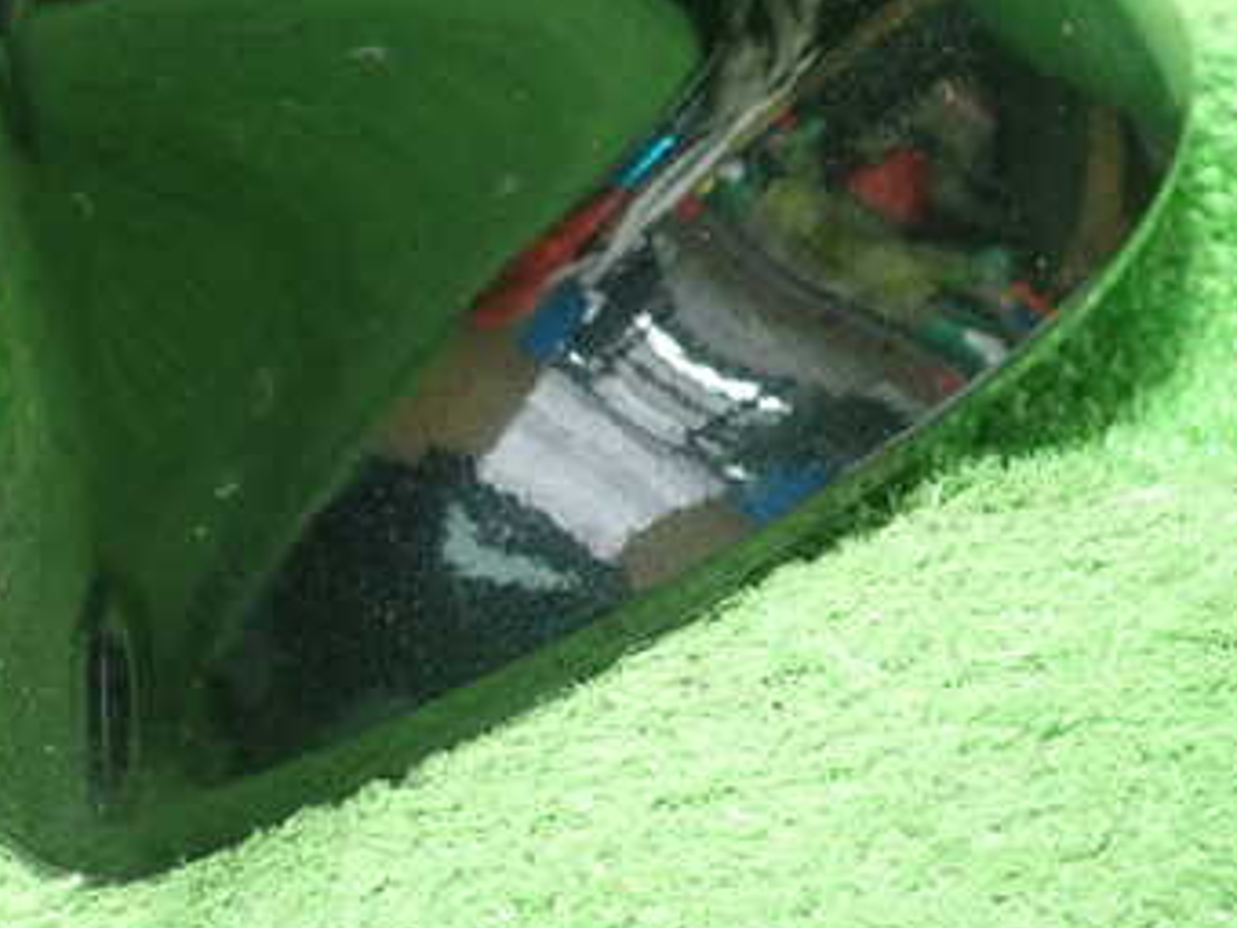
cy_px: 371
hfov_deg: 35.8
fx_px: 1894
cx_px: 404
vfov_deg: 27.5
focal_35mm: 53
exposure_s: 1/60
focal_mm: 5.5
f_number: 2.3
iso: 800
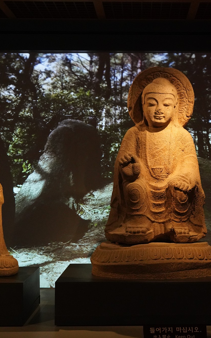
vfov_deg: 29.8
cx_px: 162
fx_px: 635
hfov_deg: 18.7
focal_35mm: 69
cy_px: 169
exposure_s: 1/100
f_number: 5.6
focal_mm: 45
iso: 6400
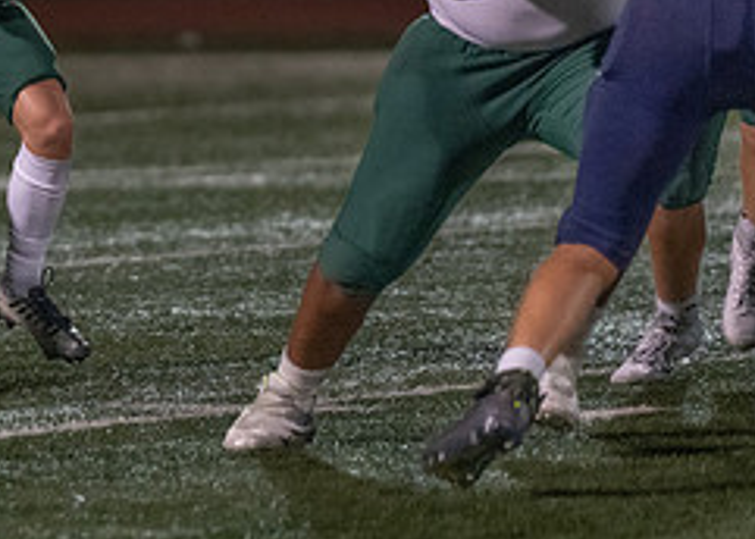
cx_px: -202
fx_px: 12905
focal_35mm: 602
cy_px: 32
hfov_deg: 3.3
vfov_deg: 2.4
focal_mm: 200
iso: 6400
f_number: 2.8
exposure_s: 1/1000
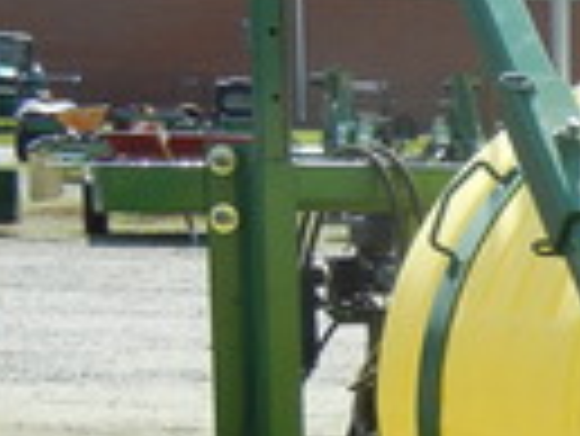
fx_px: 2398
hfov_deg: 12.8
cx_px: 953
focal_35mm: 143
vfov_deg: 10.1
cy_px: 611
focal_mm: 6.2
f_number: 3.6
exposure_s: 1/872
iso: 160
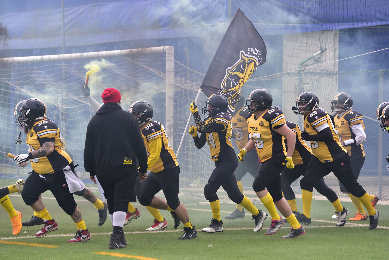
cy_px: 130
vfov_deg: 7.9
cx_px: 194
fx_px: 1892
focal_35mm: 175
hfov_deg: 11.7
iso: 1600
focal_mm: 175
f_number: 6.3
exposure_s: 1/500
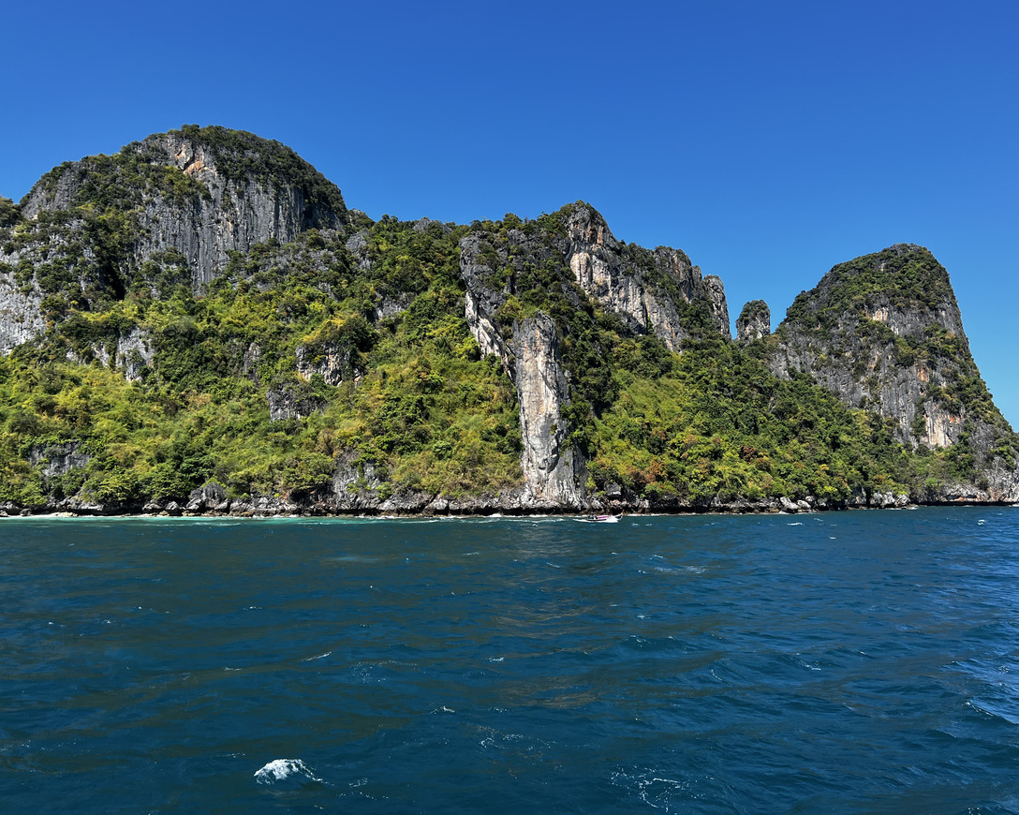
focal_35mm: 28
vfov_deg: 51.5
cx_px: 525
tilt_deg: +6.4
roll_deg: +0.5
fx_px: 844
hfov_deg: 62.2
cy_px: 395
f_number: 1.5
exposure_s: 1/2632
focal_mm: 5.7
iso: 50
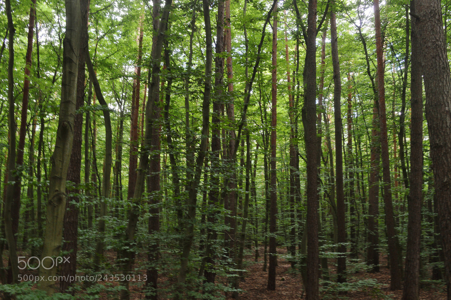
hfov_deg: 53.2
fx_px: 451
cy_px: 150
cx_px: 226
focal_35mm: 36
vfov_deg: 36.8
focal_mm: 24
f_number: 10
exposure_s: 1/13
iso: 400
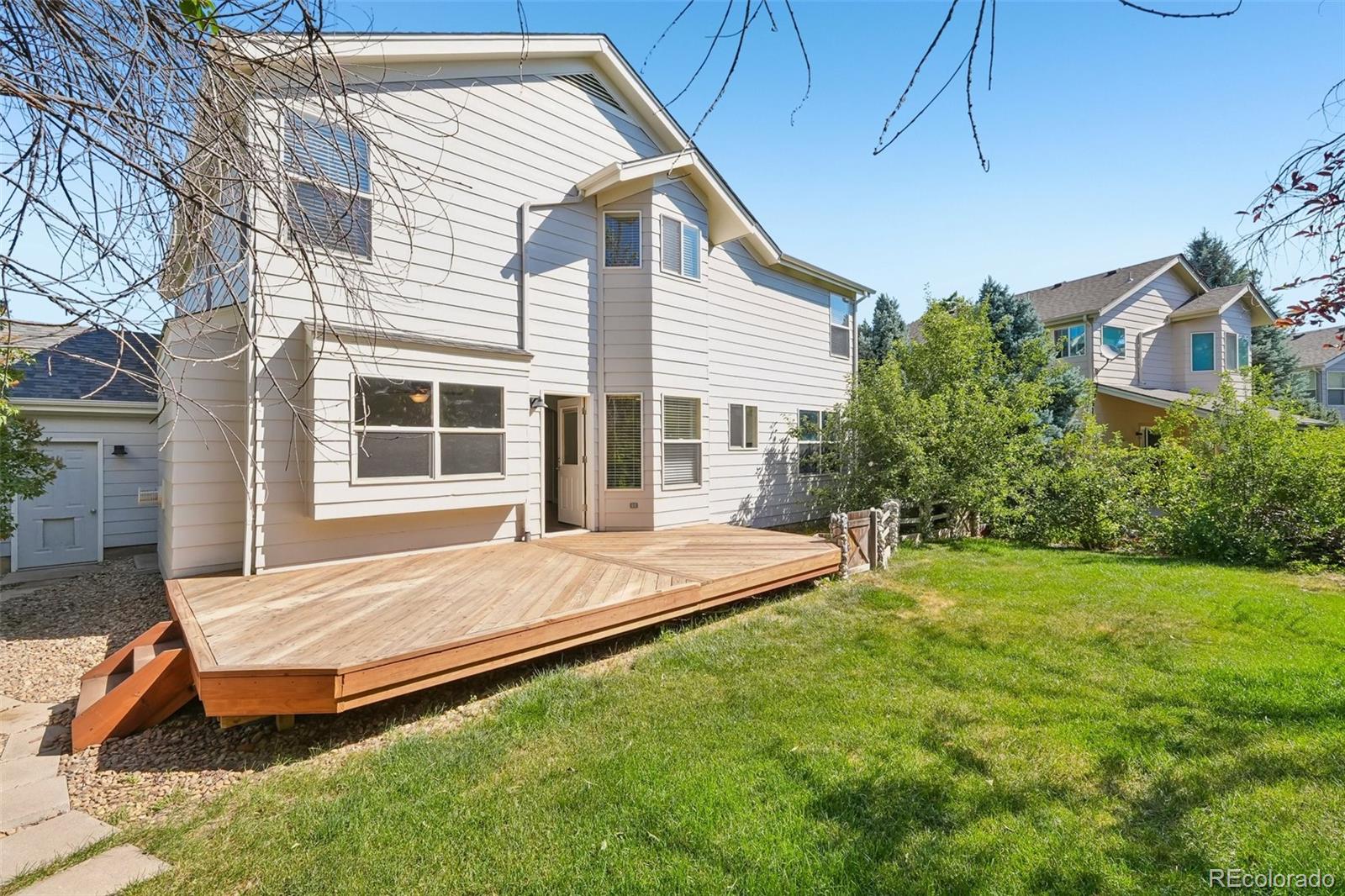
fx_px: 560
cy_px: 448
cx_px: 672
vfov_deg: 77.3
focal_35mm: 15
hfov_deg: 100.4
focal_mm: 10
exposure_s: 1/500
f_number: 8
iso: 800
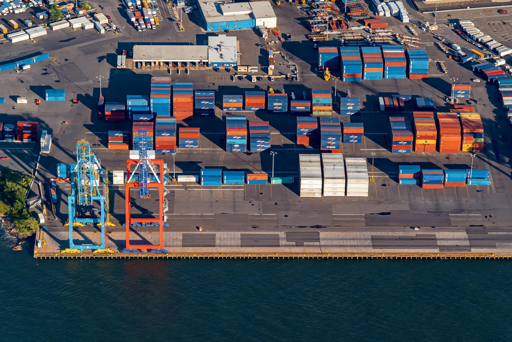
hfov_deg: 16.0
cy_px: 171
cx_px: 256
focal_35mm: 128
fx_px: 1821
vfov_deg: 10.7
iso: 400
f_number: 9
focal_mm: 128
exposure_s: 1/500
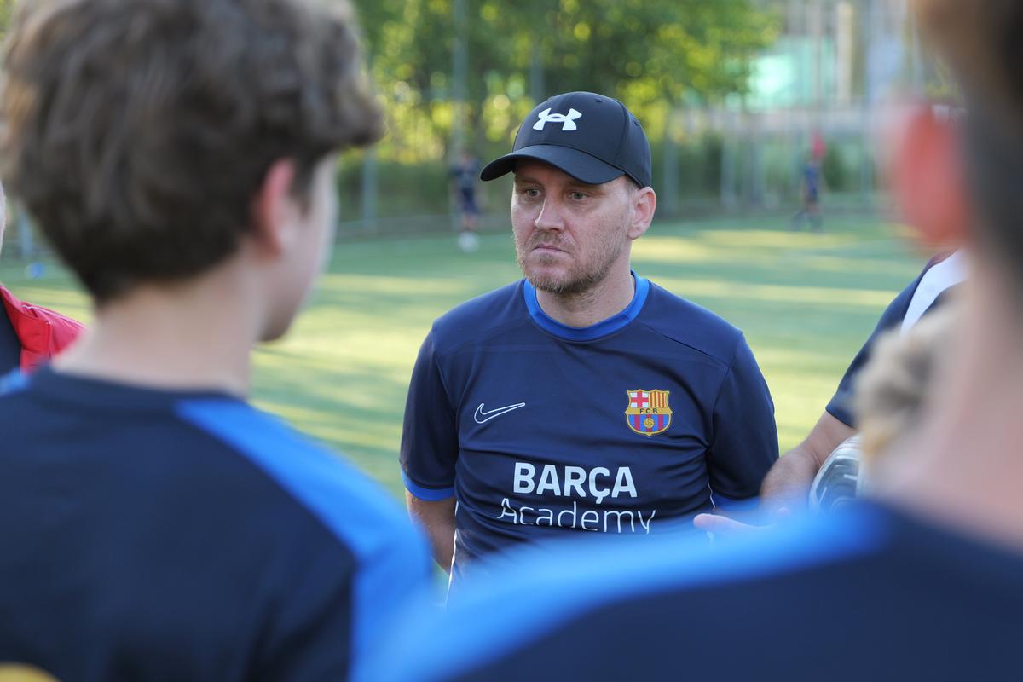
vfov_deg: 14.4
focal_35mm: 95
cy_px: 341
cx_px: 512
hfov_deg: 21.5
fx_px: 2699
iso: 1000
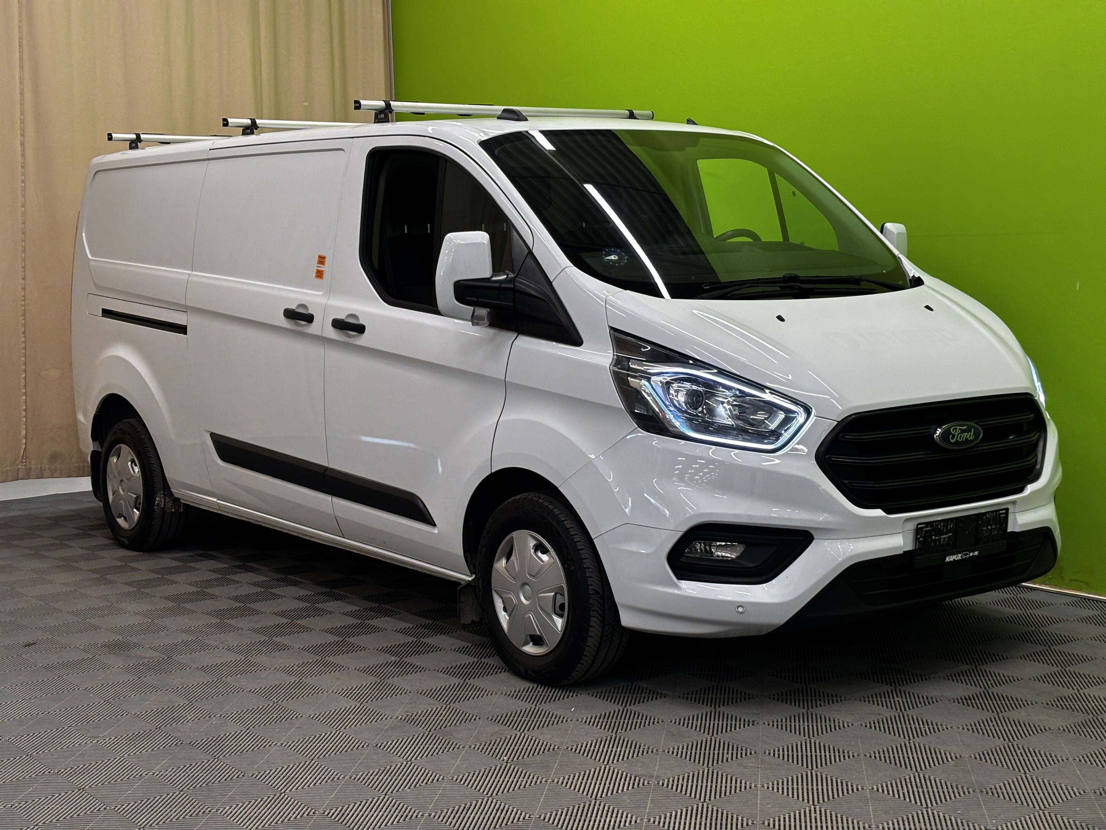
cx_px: 553
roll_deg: +1.4
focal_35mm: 52
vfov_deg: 28.0
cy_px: 415
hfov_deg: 36.8
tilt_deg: -5.2
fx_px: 1661
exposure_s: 1/100
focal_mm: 5.96
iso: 50
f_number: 1.6
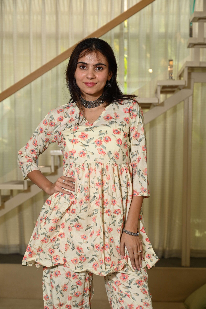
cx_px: 103
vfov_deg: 28.9
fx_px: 602
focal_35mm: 70
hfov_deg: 19.4
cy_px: 154
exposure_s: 1/160
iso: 320
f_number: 5.6
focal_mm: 70
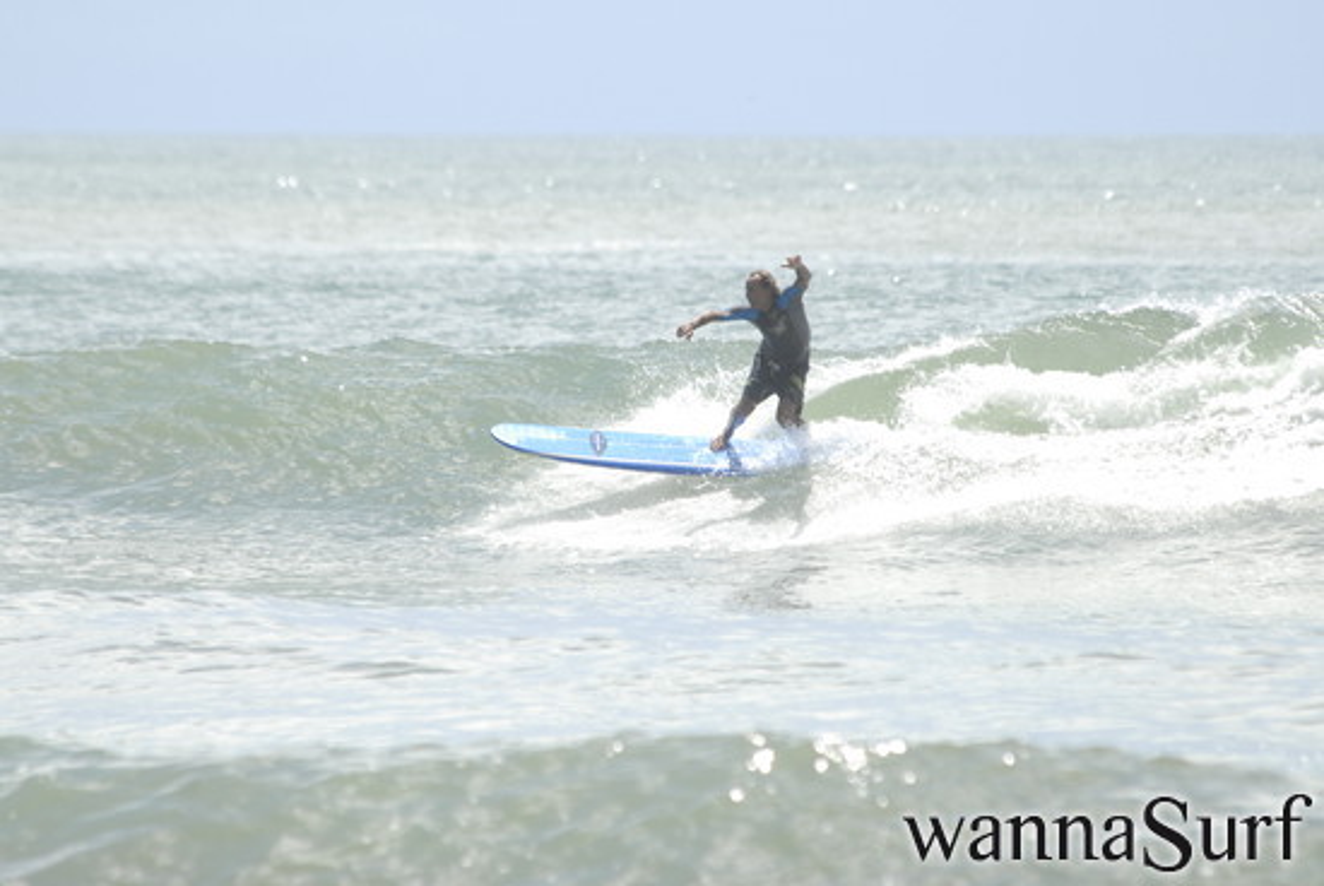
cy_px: 443
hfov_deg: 3.4
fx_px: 22090
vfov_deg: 2.3
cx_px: 662
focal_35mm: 600
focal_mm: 400
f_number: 6.3
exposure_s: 1/1000
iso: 400
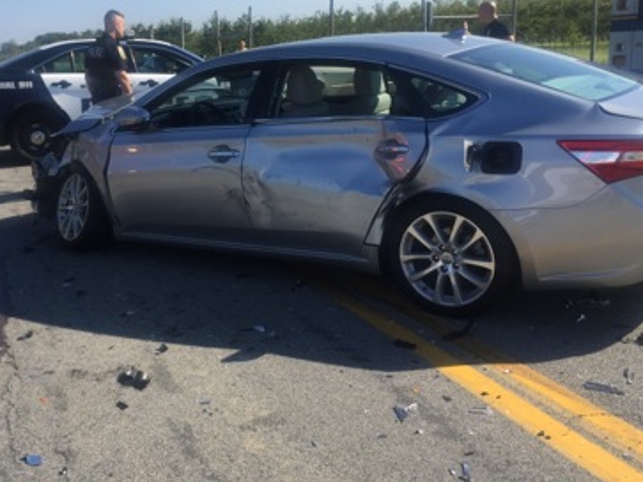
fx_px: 743
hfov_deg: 46.3
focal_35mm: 40
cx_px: 234
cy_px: 219
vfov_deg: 35.9
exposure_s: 1/1883
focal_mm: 4.15
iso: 32
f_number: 2.2
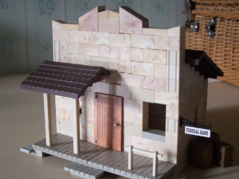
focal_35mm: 53
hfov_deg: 36.2
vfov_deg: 27.5
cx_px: 120
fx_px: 366
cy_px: 90
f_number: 3.4
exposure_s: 1/10
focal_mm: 8.6
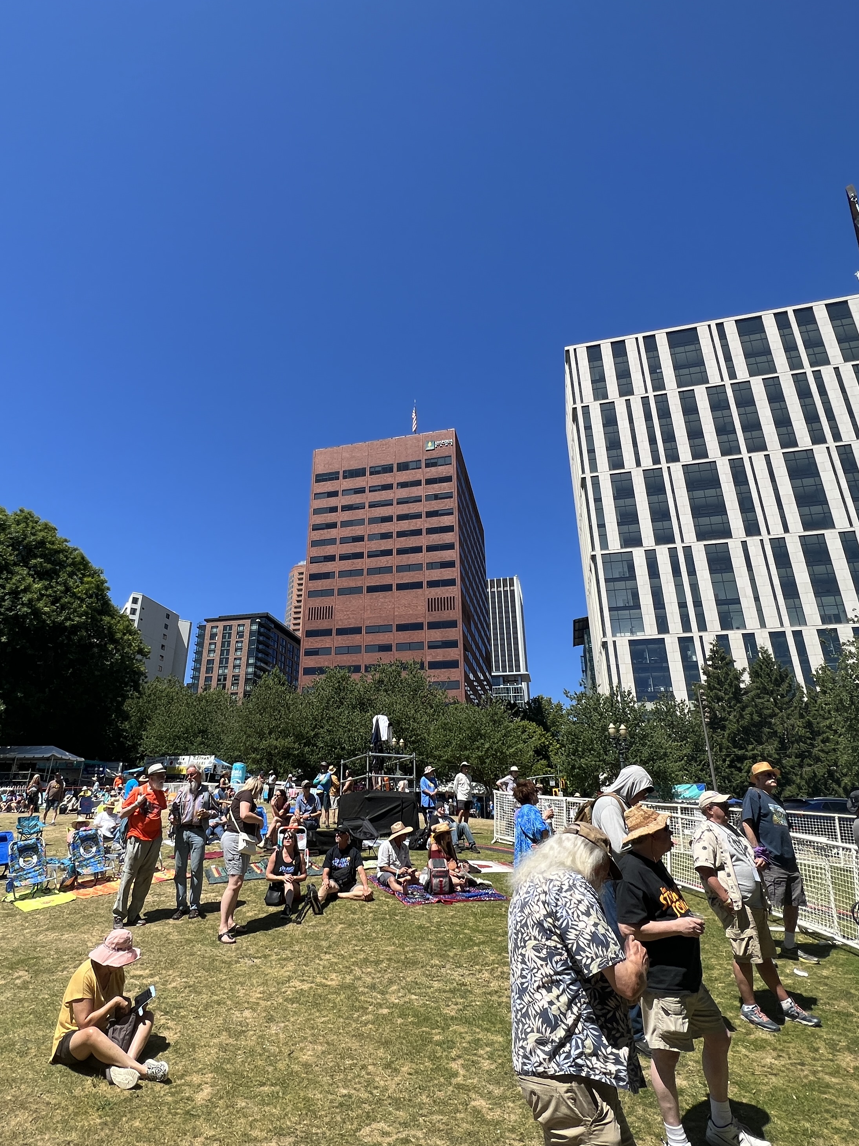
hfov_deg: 71.2
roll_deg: -0.8
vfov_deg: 87.7
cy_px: 565
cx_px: 365
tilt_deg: +22.3
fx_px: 596
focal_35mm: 18
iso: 32
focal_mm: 1.57
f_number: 1.8
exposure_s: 1/1410
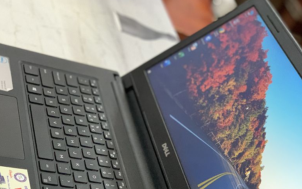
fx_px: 601
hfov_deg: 28.2
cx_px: 148
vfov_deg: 17.8
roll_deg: -31.9
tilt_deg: -33.1
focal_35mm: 73
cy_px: 138
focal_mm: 6
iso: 400
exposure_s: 1/50
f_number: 2.4
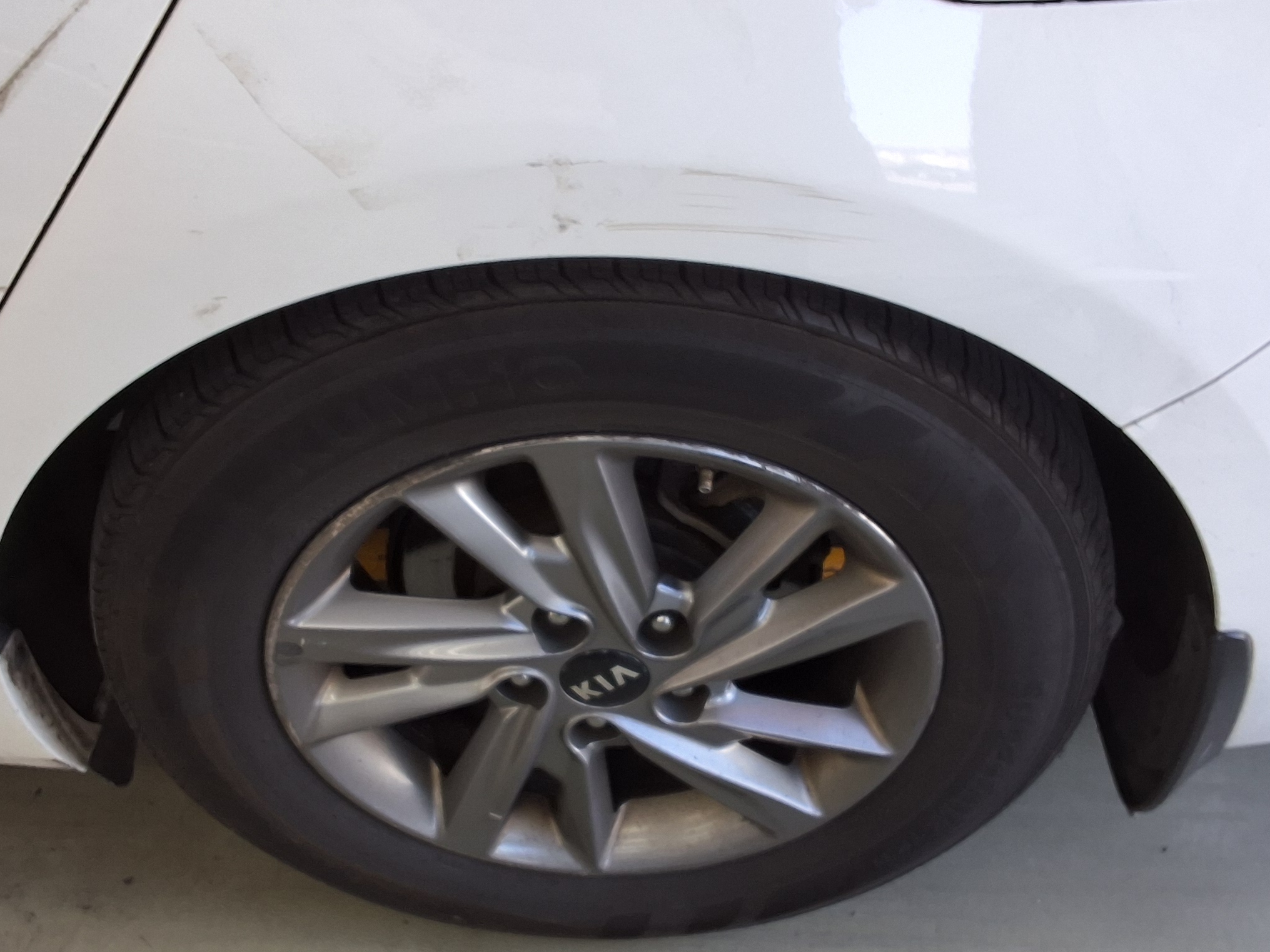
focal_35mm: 45
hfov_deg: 42.1
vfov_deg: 32.1
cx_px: 628
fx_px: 1651
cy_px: 545
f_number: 1.9
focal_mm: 2.91
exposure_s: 1/120
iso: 40
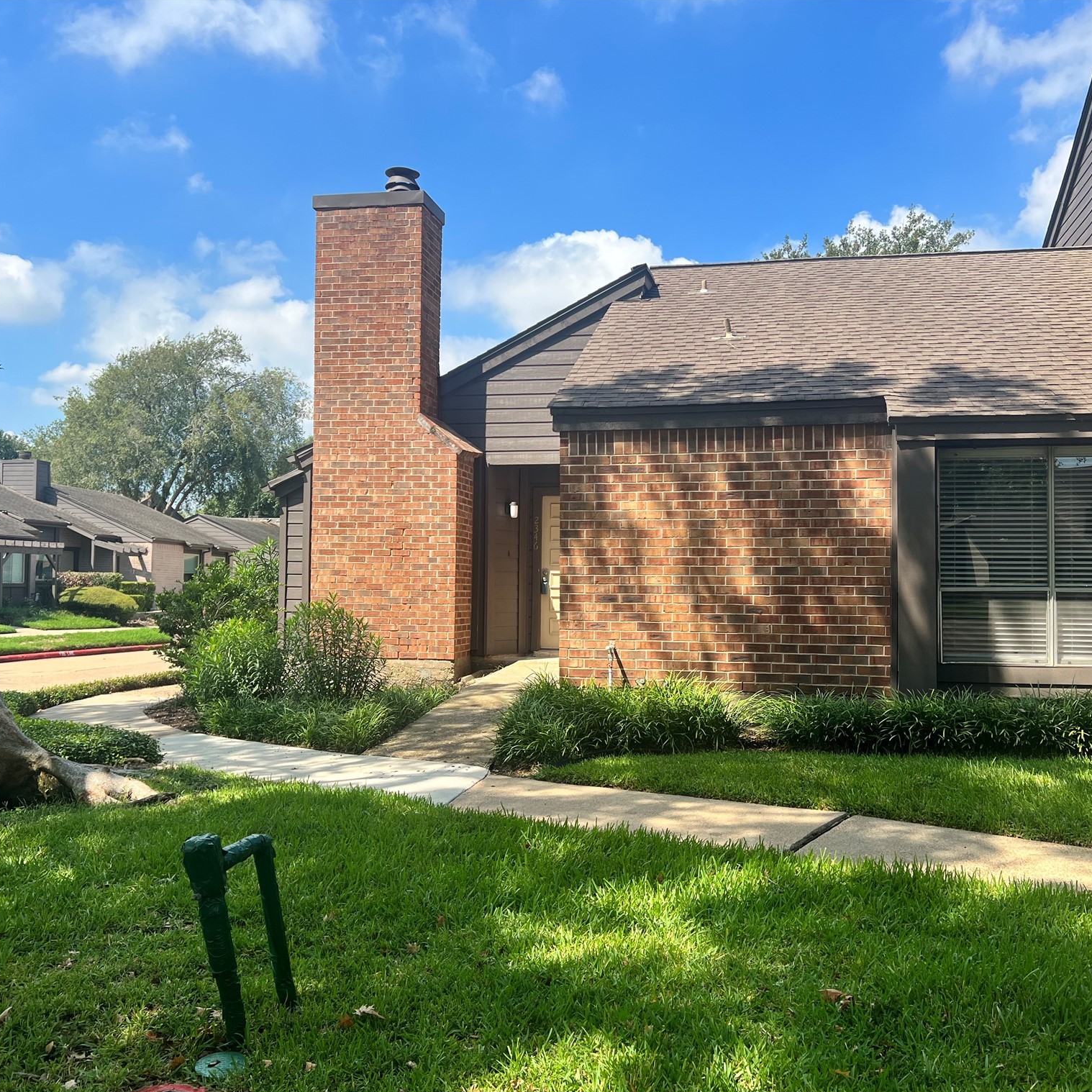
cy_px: 550
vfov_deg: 52.5
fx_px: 1106
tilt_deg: +1.6
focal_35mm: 31
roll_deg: -0.2
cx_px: 565
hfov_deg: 52.5
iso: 50
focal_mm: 5.7
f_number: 1.5
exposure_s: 1/2632
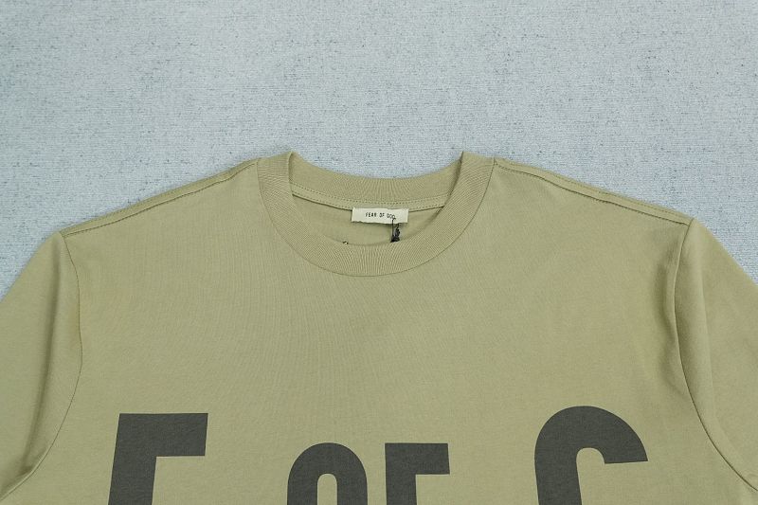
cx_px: 379
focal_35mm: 44
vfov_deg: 30.8
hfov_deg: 45.0
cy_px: 252
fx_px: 916
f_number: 8
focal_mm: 29
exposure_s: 1/160
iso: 1000
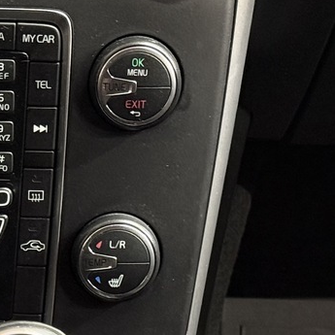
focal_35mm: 177
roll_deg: -0.4
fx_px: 1938
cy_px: 425
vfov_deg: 9.7
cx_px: -57
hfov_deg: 9.8
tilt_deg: -36.1
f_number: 1.78
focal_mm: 6.76
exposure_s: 1/30
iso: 640
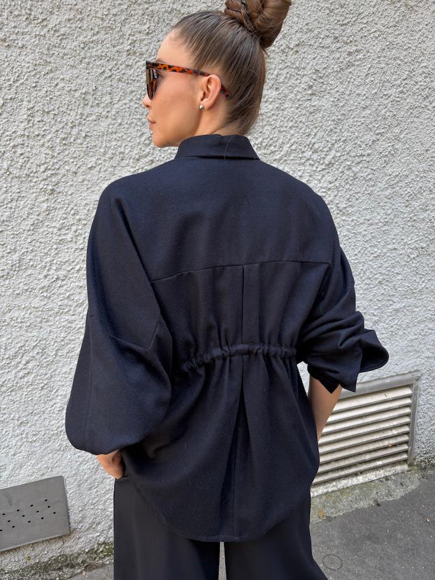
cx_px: 218
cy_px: 290
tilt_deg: -12.8
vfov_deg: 67.3
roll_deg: +0.6
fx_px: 436
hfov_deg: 53.1
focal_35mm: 26
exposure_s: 1/147
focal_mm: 5.96
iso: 32
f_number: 1.6
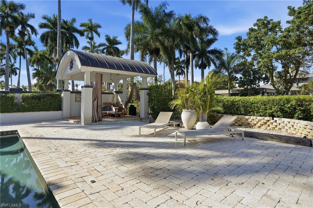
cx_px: 156
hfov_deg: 87.0
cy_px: 104
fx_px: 165
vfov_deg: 64.5
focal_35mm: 19
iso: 200
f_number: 9
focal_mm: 19
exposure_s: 1/1600
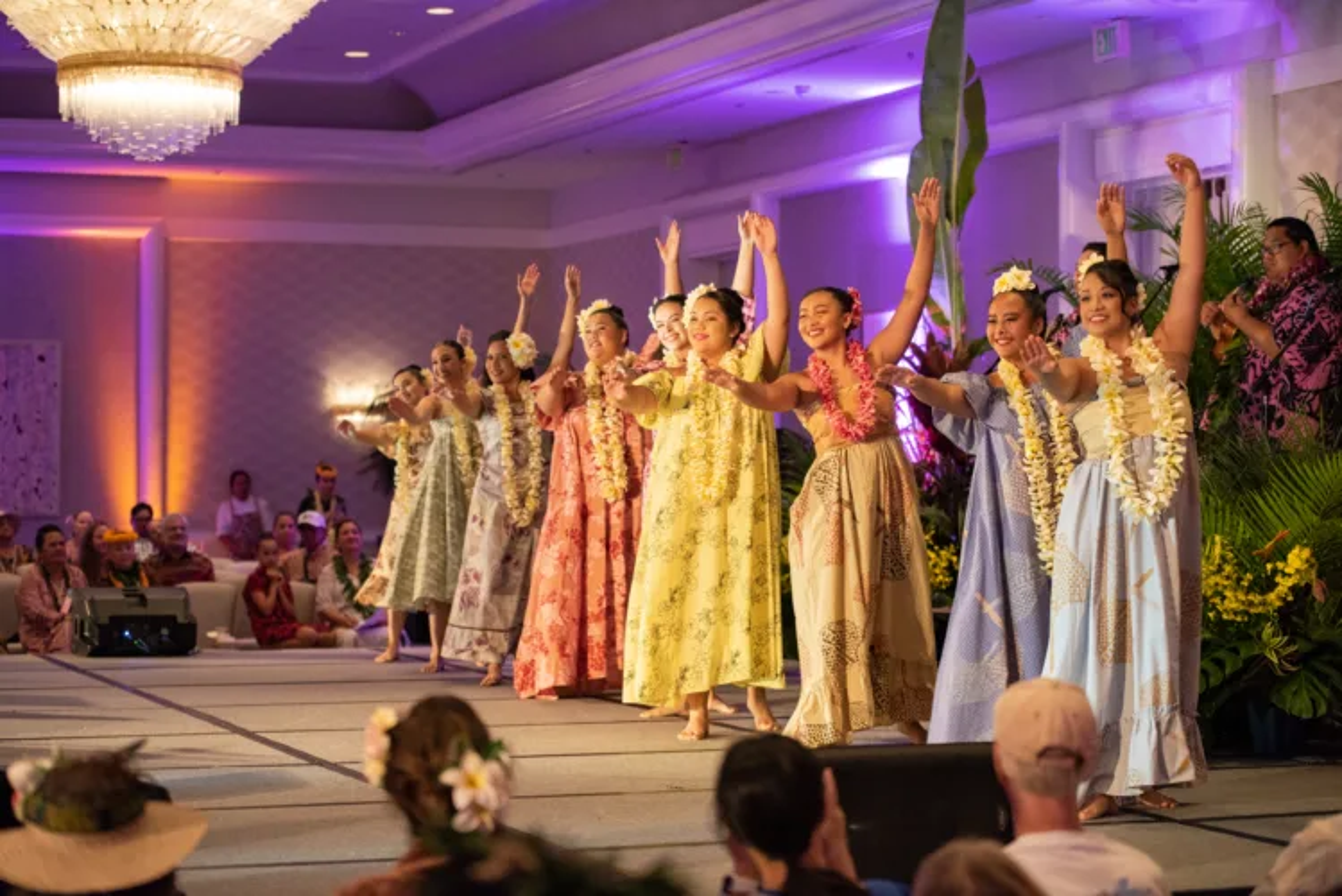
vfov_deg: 17.1
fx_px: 2983
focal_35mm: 80
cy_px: 448
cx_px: 671
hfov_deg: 25.4
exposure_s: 1/80
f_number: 2.8
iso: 1600
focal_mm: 80
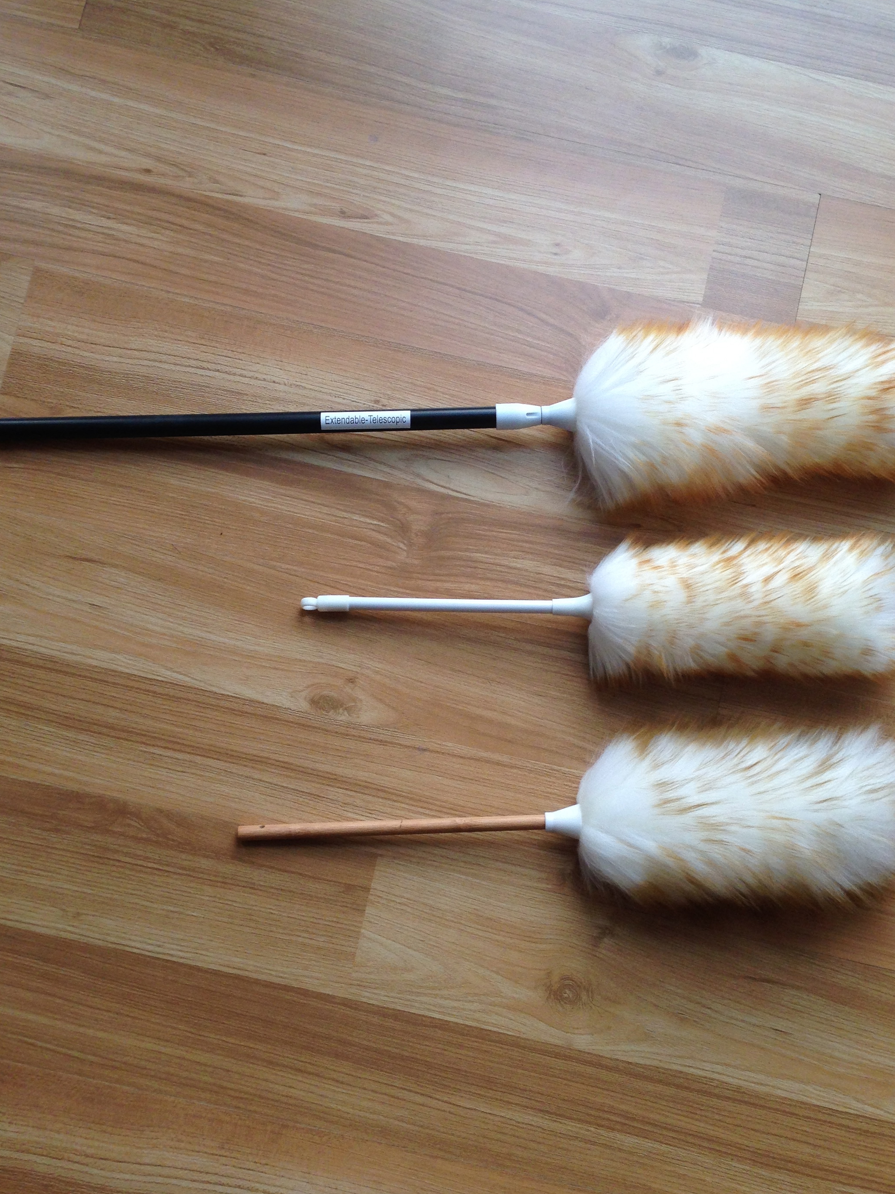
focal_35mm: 39
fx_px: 1345
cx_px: 482
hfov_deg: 36.8
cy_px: 603
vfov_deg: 47.9
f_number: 2.4
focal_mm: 4.12
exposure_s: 1/120
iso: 100
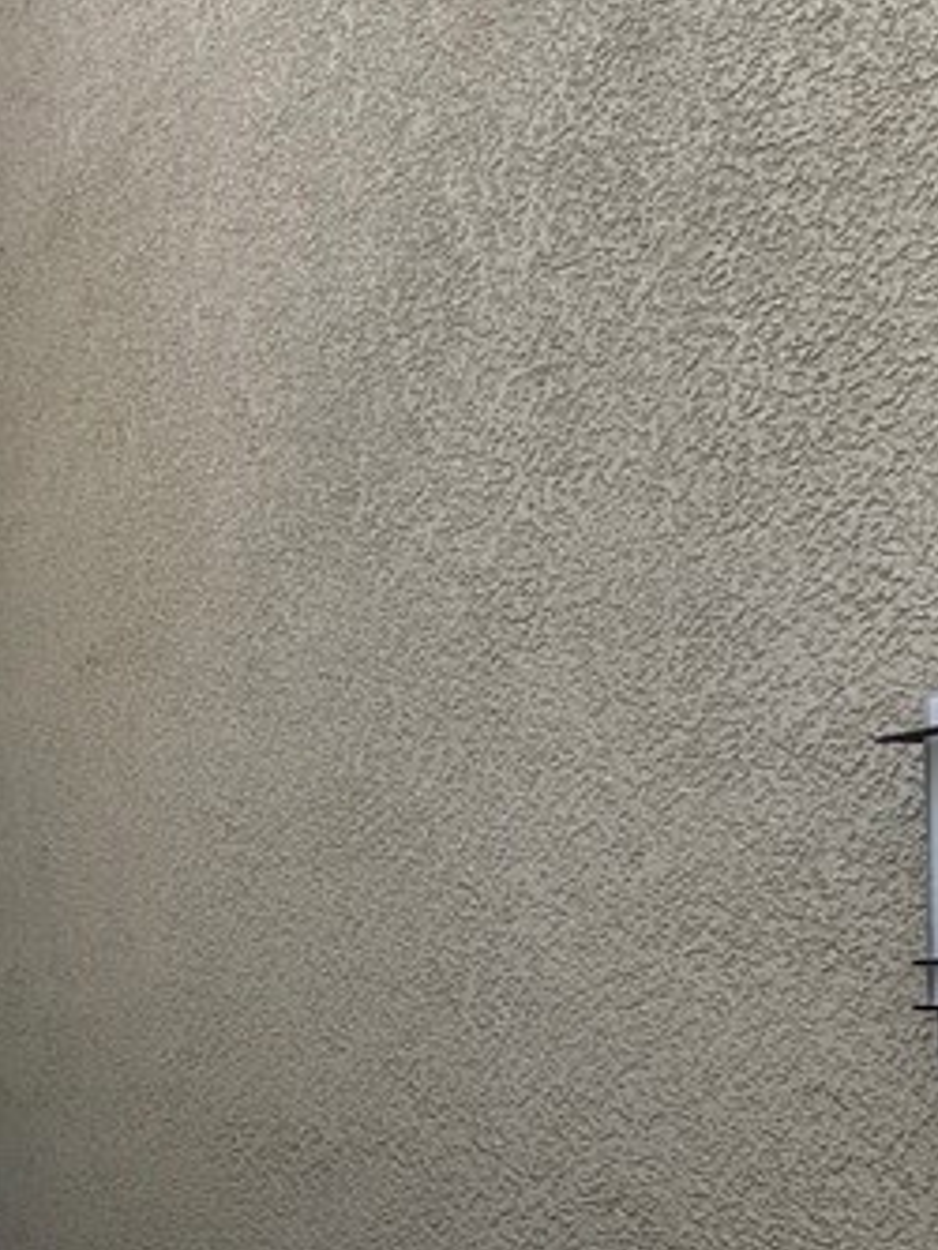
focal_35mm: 43
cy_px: 987
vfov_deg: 42.0
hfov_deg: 26.0
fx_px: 1553
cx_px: -424
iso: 50
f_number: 2.2
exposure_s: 1/99
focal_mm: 2.22
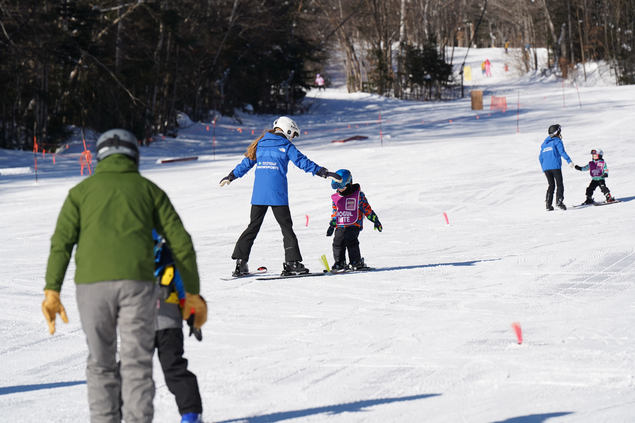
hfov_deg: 10.3
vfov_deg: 6.9
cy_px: 212
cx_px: 318
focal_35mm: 200
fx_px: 3528
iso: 250
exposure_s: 1/1600
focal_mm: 200
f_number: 5.6
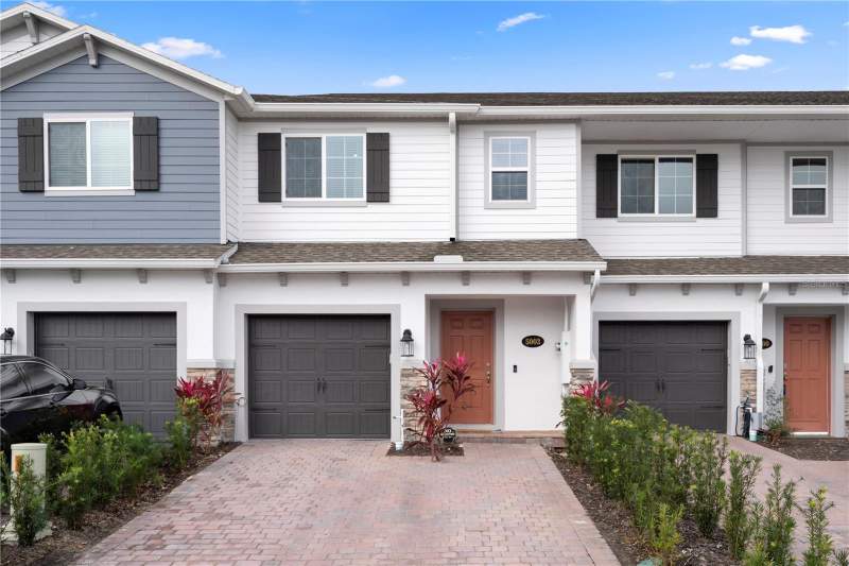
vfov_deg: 43.6
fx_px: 707
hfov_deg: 61.9
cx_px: 424
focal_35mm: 30
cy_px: 283
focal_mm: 30
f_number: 8
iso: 320
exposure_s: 1/100
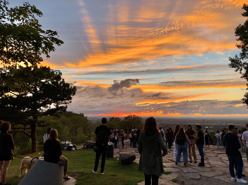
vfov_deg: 52.8
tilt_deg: +7.4
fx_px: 186
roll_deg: -1.2
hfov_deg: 67.4
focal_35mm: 26
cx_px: 124
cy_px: 92
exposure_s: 1/122
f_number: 1.8
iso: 32
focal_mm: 4.25
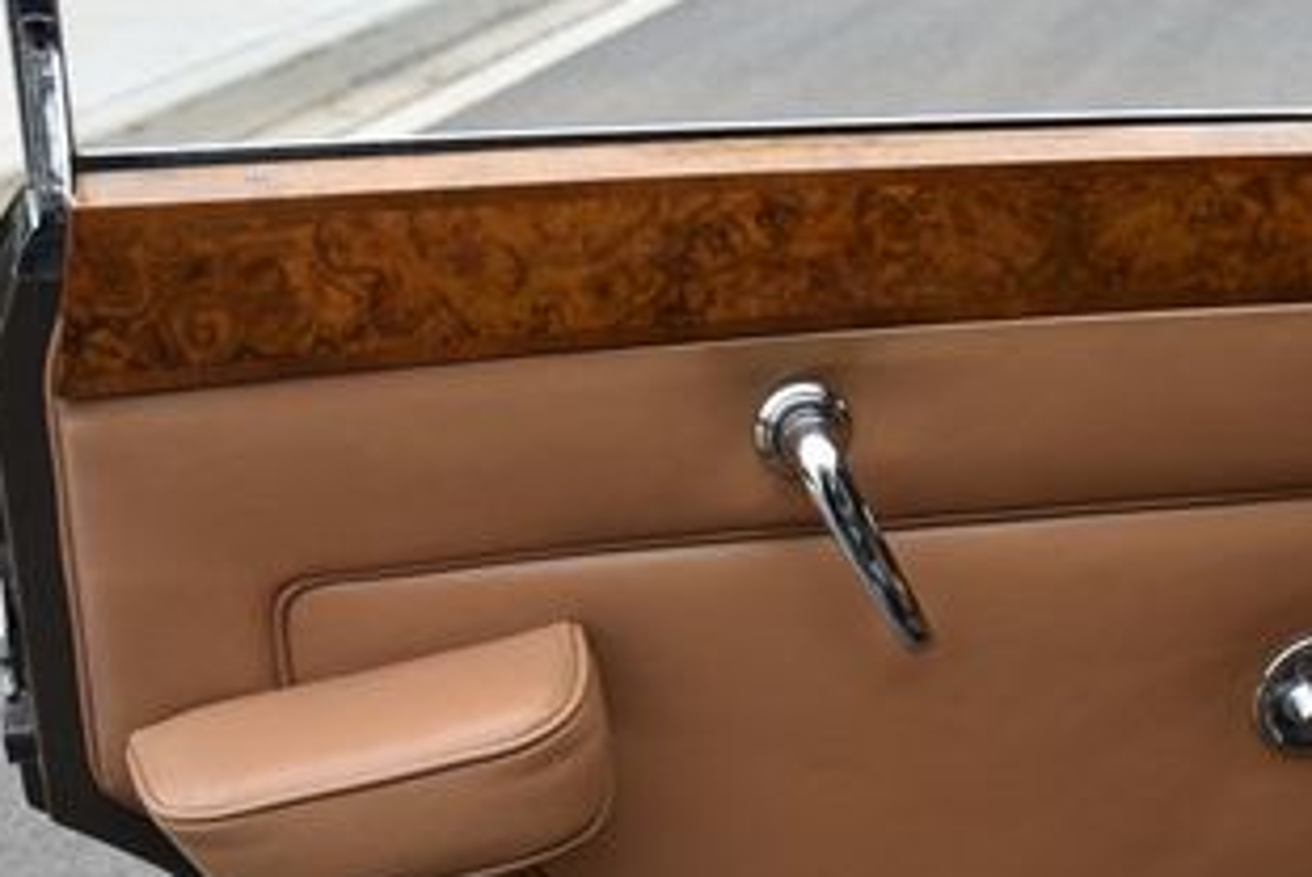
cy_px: 856
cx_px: 987
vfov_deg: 18.8
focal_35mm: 71
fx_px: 2591
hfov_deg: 28.0
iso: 100
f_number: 4.5
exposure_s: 1/250
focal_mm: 23
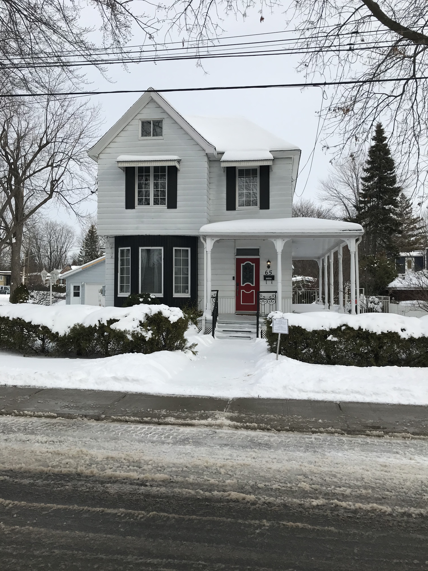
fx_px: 462
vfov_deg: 63.4
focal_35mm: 28
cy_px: 286
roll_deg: +0.3
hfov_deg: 49.7
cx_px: 214
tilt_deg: +1.8
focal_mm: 3.99
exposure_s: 1/2336
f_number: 1.8
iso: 20
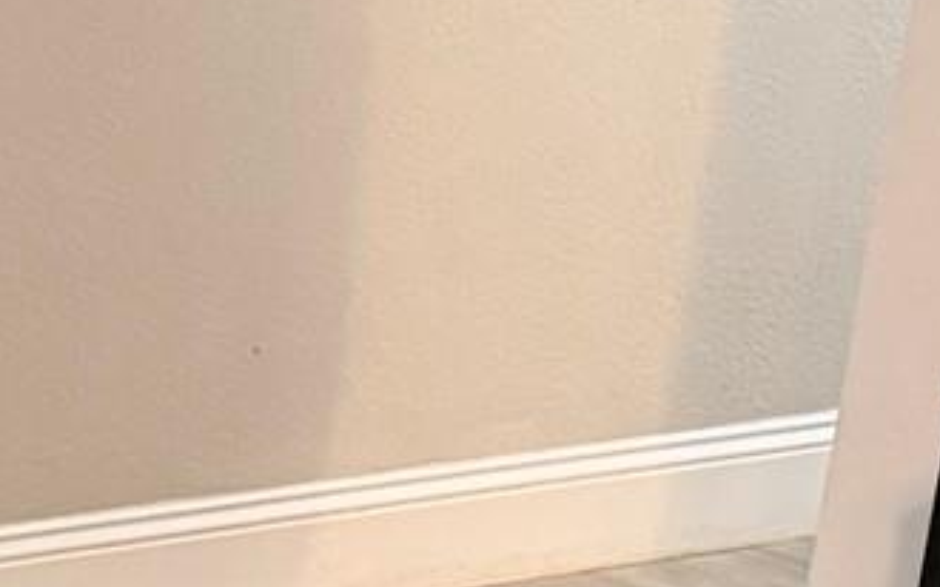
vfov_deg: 8.3
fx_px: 4046
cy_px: 137
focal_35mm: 158
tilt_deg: -15.0
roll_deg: -0.2
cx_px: -1712
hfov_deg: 10.3
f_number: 1.78
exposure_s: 1/60
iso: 500
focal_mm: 6.76
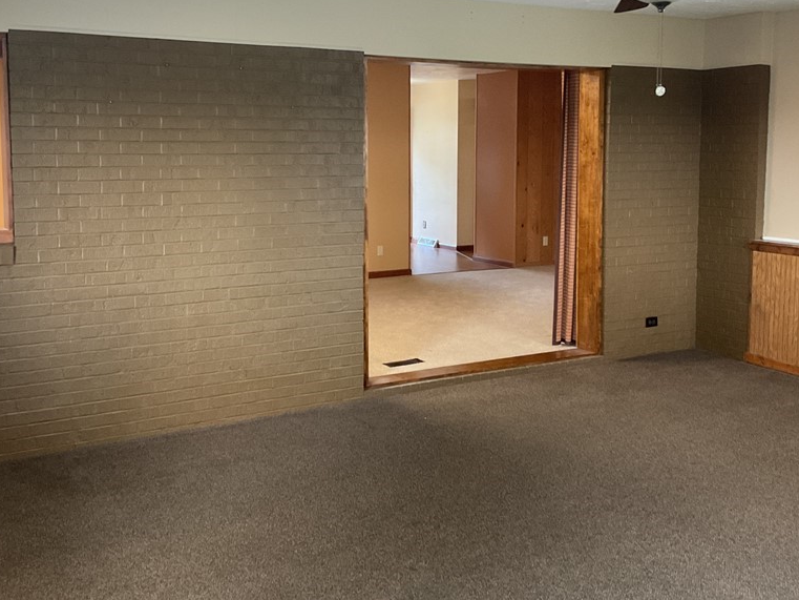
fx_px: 900
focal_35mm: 39
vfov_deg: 36.6
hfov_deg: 47.8
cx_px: 373
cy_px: 214
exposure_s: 1/60
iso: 200
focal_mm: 3
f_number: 1.8
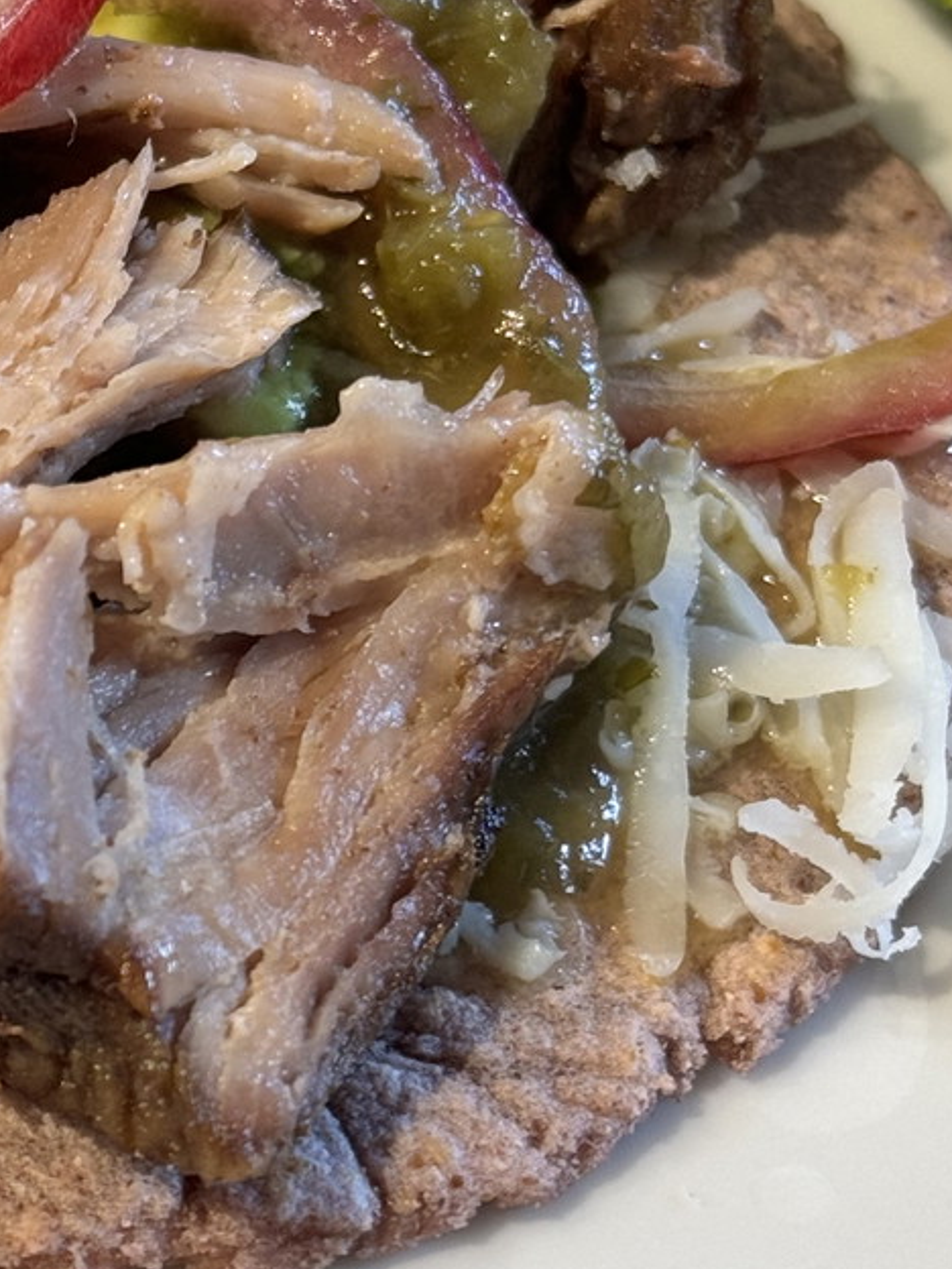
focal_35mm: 123
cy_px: 486
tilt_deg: -46.3
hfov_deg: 11.9
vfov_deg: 16.0
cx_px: -65
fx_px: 4510
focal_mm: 6.86
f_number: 1.78
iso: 64
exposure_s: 1/60
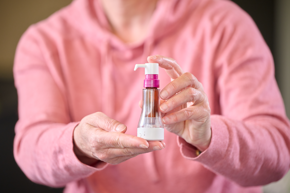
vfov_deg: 7.0
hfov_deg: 10.5
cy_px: 96
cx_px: 145
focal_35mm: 195
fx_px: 1571
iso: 640
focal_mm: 195
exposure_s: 1/100
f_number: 3.2
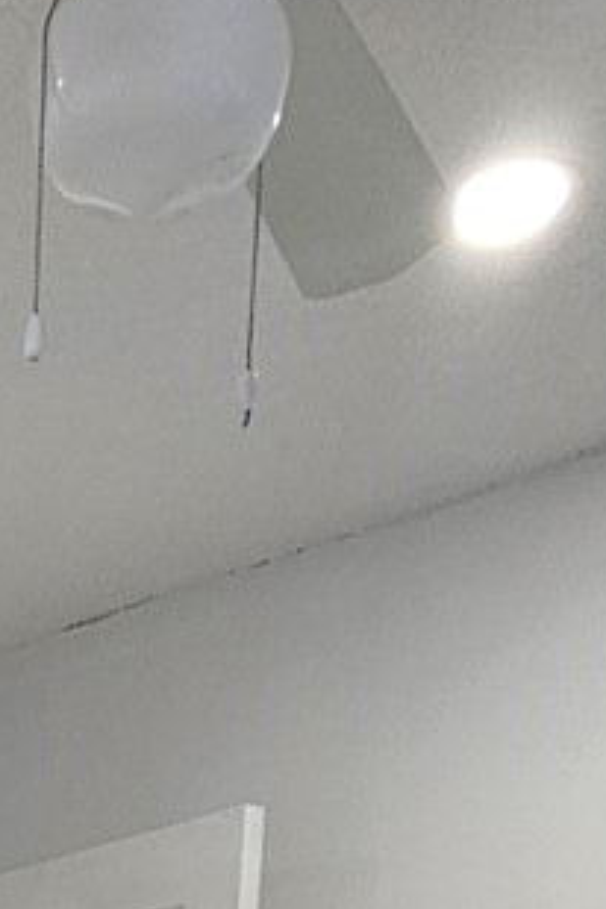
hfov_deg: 17.7
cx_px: -268
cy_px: 1862
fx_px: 1767
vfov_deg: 18.2
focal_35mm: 70
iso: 160
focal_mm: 2.2
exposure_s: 1/60
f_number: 2.2
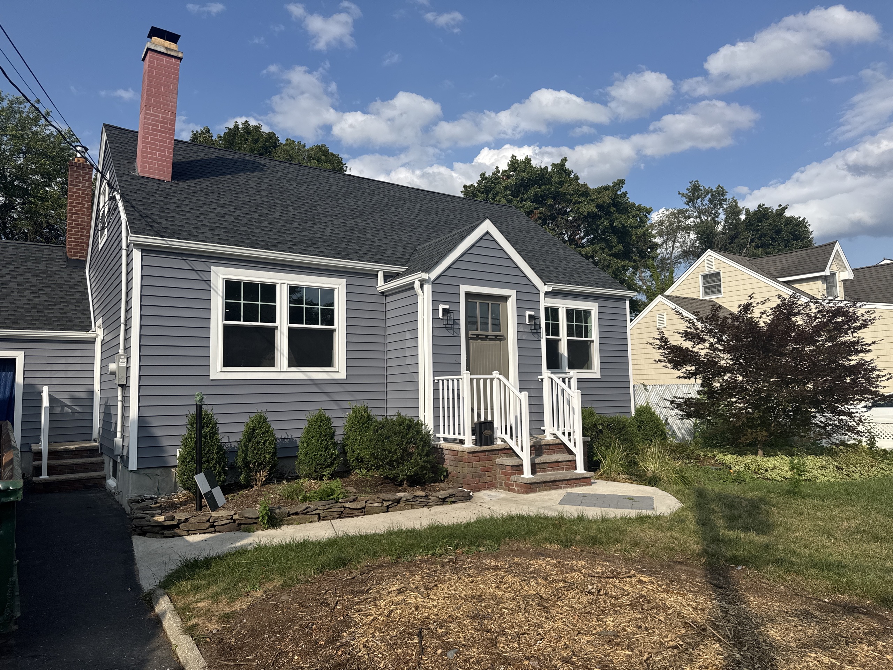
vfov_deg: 56.8
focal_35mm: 24
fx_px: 619
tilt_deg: +5.0
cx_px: 446
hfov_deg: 71.6
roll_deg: -0.1
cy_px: 335
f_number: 1.78
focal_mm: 6.76
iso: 80
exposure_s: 1/5814
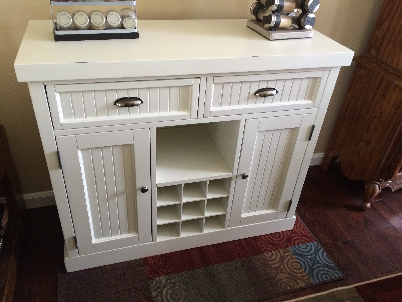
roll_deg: -3.9
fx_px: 337
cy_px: 151
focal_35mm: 29
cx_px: 201
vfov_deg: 48.2
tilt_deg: -33.9
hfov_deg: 61.7
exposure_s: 1/30
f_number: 2.2
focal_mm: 4.15
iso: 250
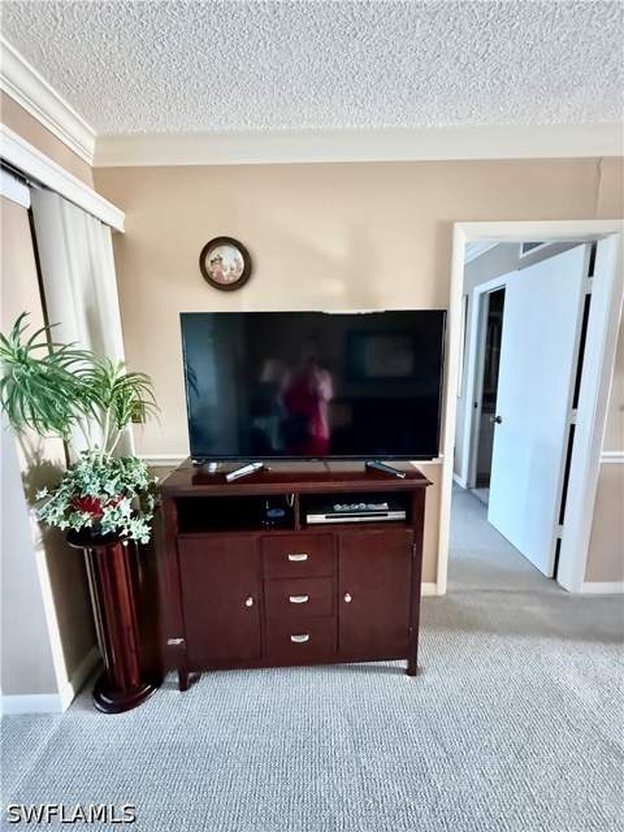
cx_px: 312
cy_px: 416
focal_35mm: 14
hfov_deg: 85.7
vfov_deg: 102.1
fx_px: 336
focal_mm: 2.22
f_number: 2.2
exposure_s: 1/30
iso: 1600
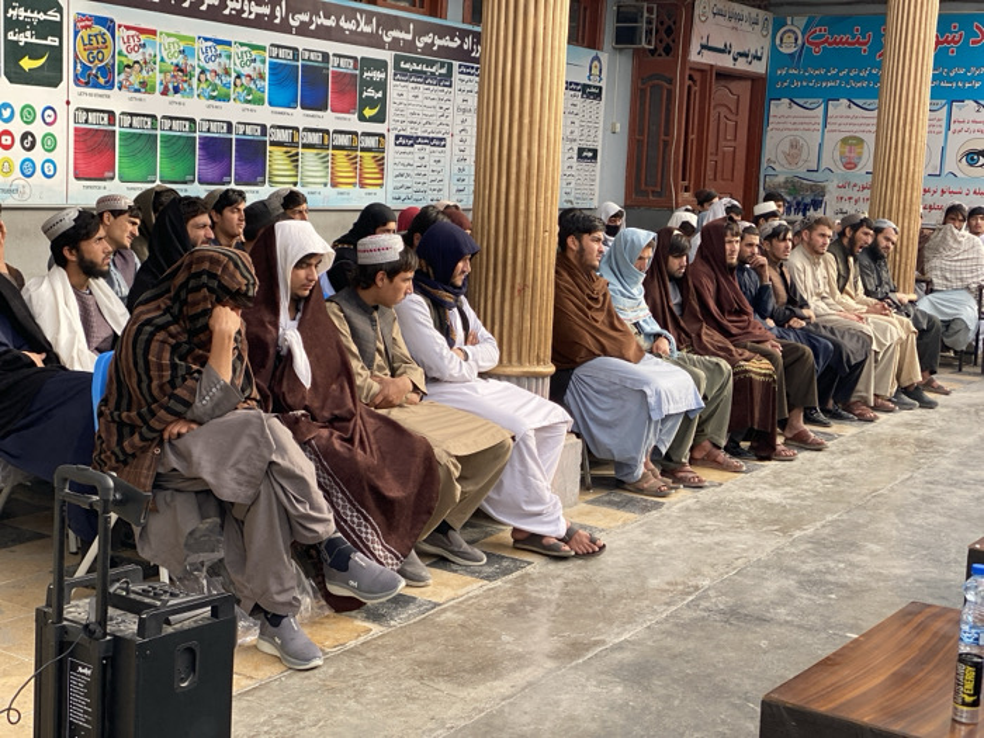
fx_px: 1478
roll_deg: -3.6
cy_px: 369
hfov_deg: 36.8
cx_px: 492
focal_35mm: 52
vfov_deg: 28.0
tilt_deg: -8.1
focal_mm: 6
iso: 20
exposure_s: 1/195
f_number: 2
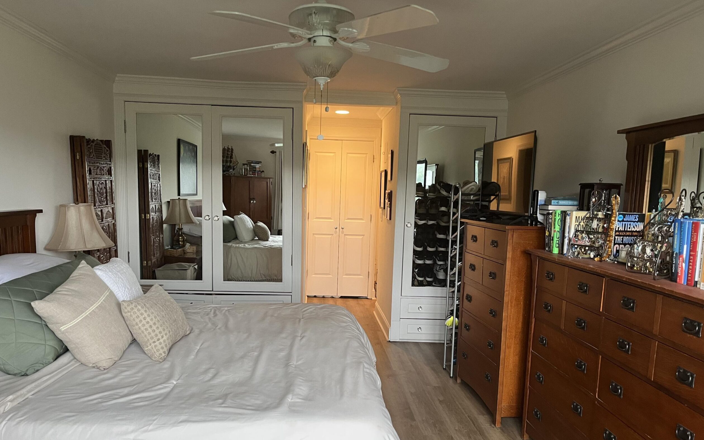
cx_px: 349
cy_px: 263
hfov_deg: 66.5
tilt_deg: -8.5
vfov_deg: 44.3
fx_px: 537
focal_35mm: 28
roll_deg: -1.2
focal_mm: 5.1
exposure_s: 1/60
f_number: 1.6
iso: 200
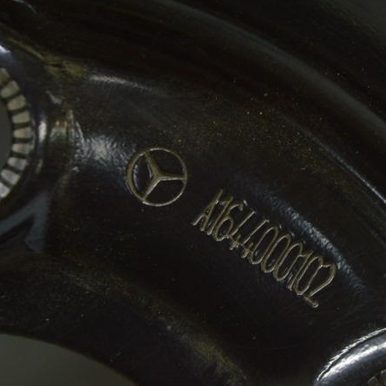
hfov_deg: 10.7
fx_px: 2056
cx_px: 250
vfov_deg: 10.7
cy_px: 260
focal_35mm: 163
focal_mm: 55
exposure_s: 1/20
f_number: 5.6
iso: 400
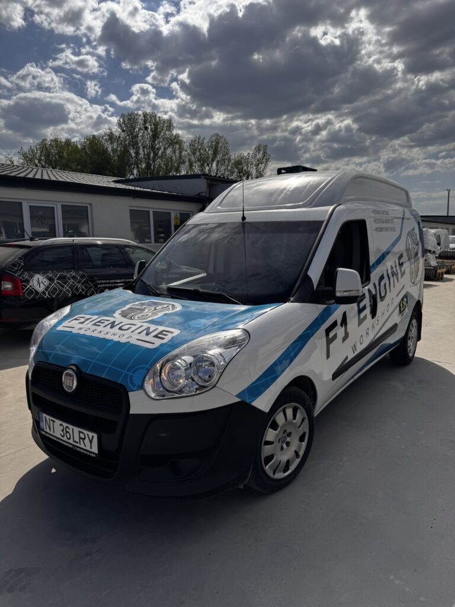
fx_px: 421
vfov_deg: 71.6
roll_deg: -0.1
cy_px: 304
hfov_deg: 56.8
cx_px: 228
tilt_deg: -9.5
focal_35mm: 24
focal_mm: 6.76
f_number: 1.78
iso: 80
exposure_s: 1/10417
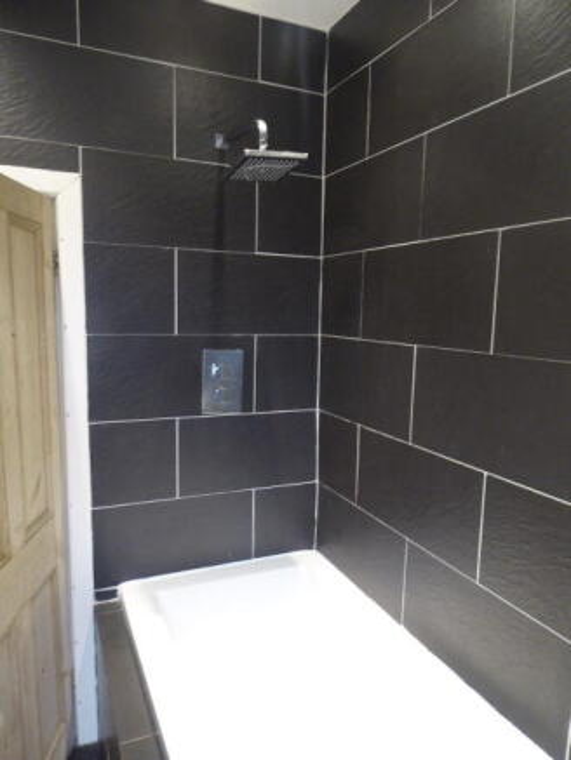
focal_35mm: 25
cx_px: 286
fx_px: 550
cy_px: 380
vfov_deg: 69.4
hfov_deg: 54.9
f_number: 3.3
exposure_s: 1/13
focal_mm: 4.3
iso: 400
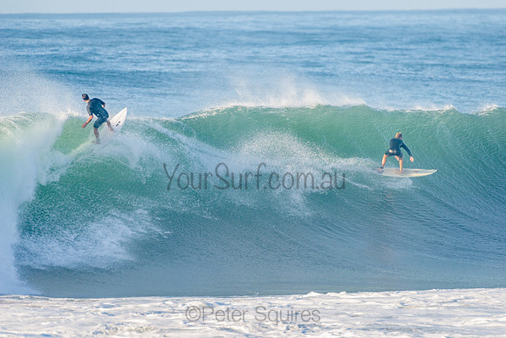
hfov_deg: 4.1
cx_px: 253
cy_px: 169
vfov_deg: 2.8
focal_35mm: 500
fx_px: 7029
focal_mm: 500
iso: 320
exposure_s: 1/1600
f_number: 5.6
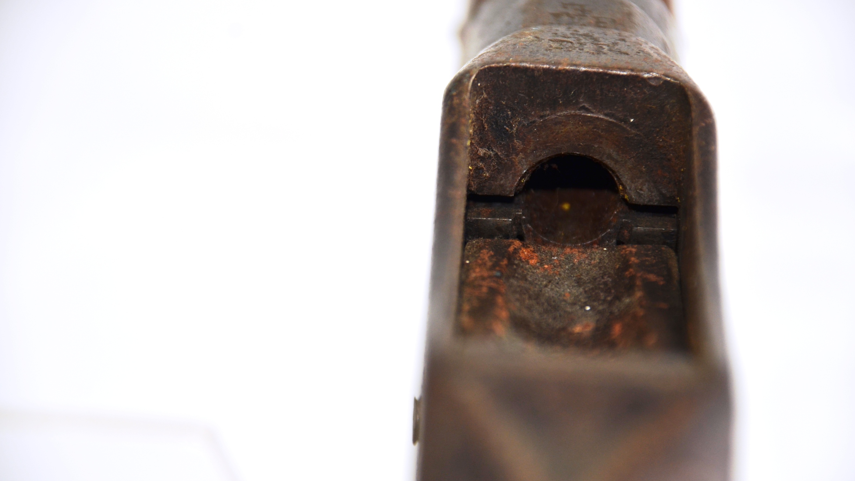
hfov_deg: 10.1
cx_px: 427
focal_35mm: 213
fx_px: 4819
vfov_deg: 5.7
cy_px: 244
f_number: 5.6
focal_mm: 135
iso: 200
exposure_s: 1/200
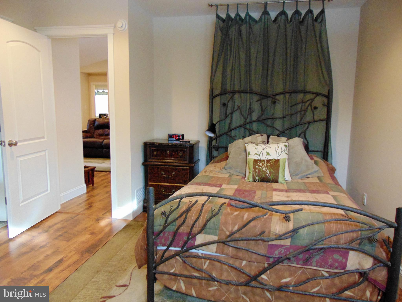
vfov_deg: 54.9
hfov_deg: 69.4
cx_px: 201
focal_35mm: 25
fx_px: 290
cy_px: 151
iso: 400
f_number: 3
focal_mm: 4.5
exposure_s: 1/25
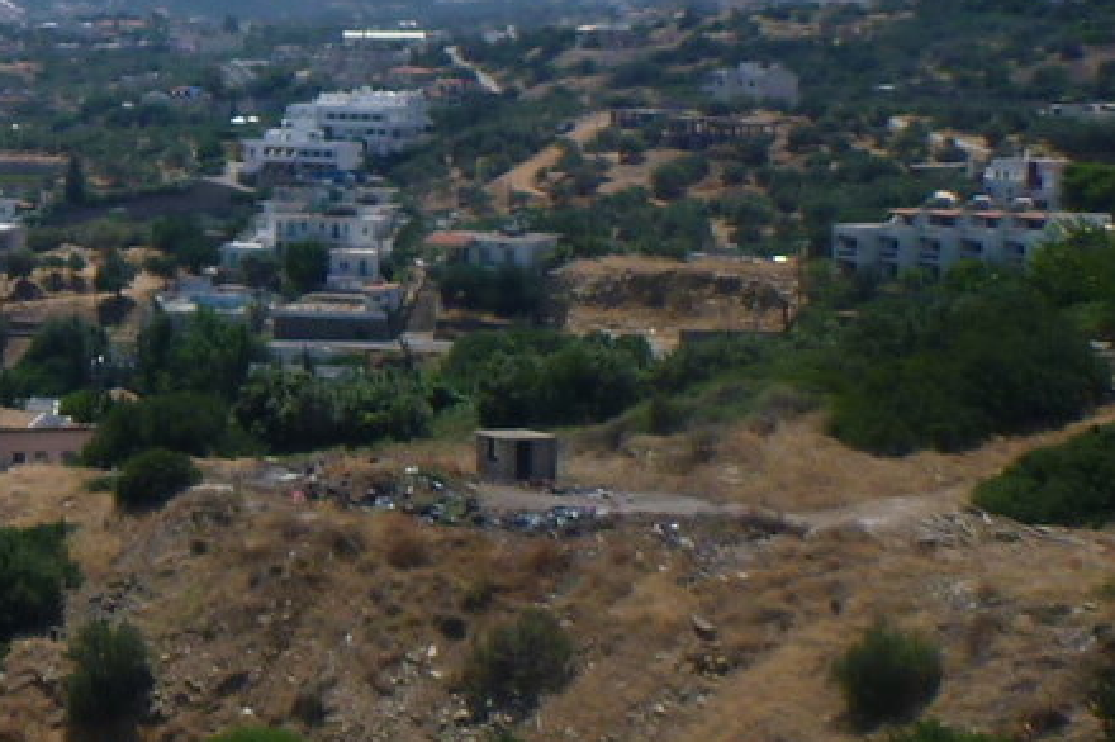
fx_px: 3282
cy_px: 187
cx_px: -864
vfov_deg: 12.9
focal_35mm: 106
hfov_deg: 16.3
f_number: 10
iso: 100
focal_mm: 4.9
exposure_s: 1/160
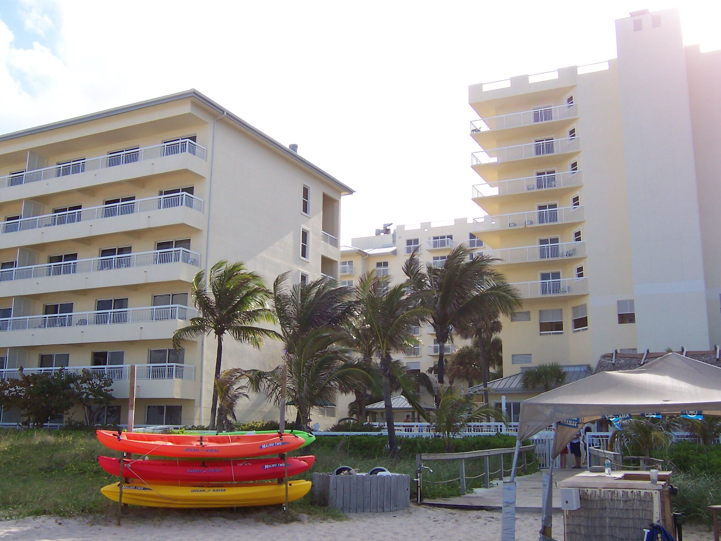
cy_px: 270
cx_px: 360
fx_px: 750
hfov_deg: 51.4
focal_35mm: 36
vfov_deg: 39.7
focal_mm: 5.6
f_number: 4
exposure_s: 1/500
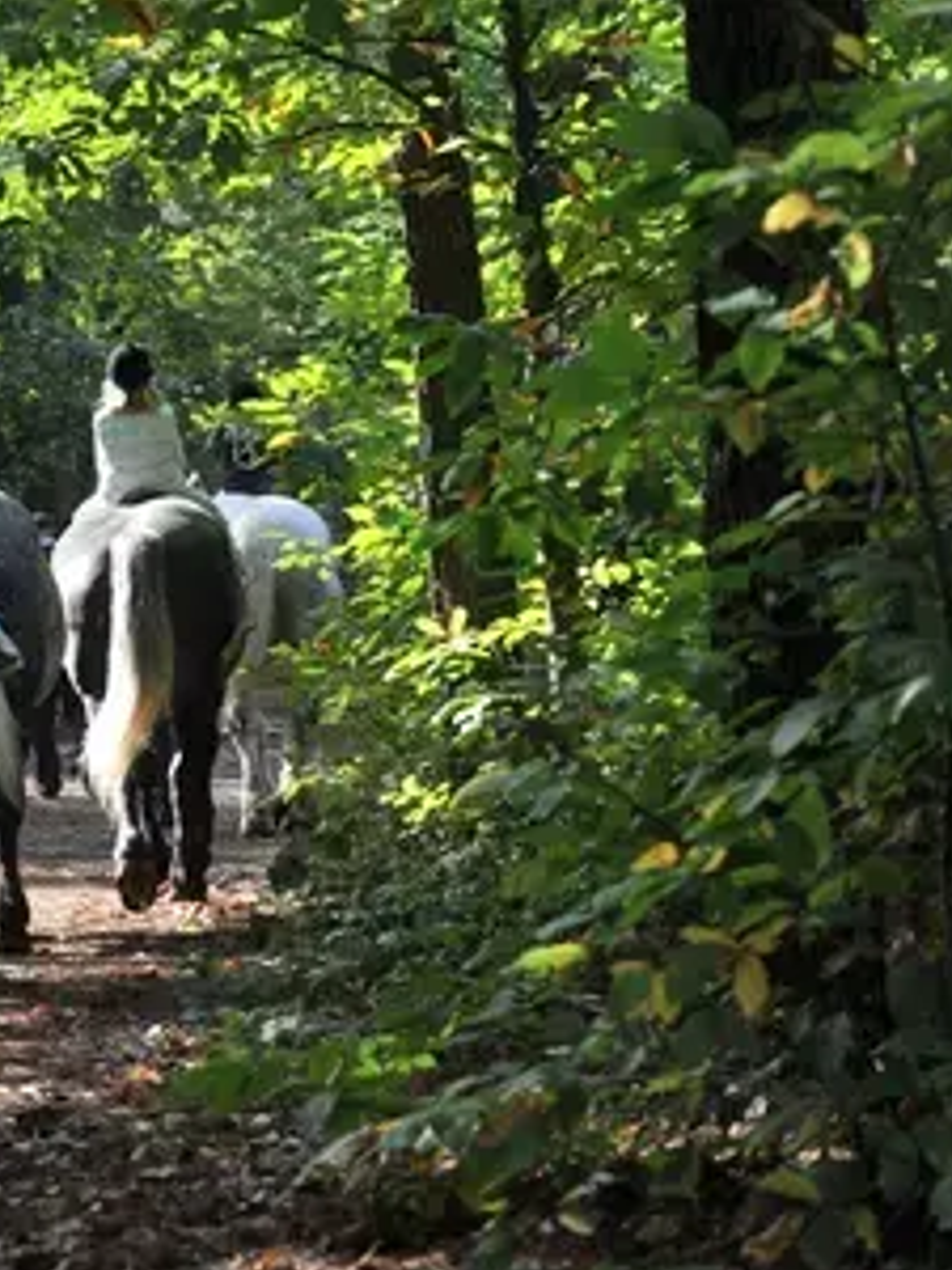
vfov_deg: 9.9
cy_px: 671
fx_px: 7334
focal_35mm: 200
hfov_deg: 7.4
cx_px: 4
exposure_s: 1/200
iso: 250
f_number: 7.1
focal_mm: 130
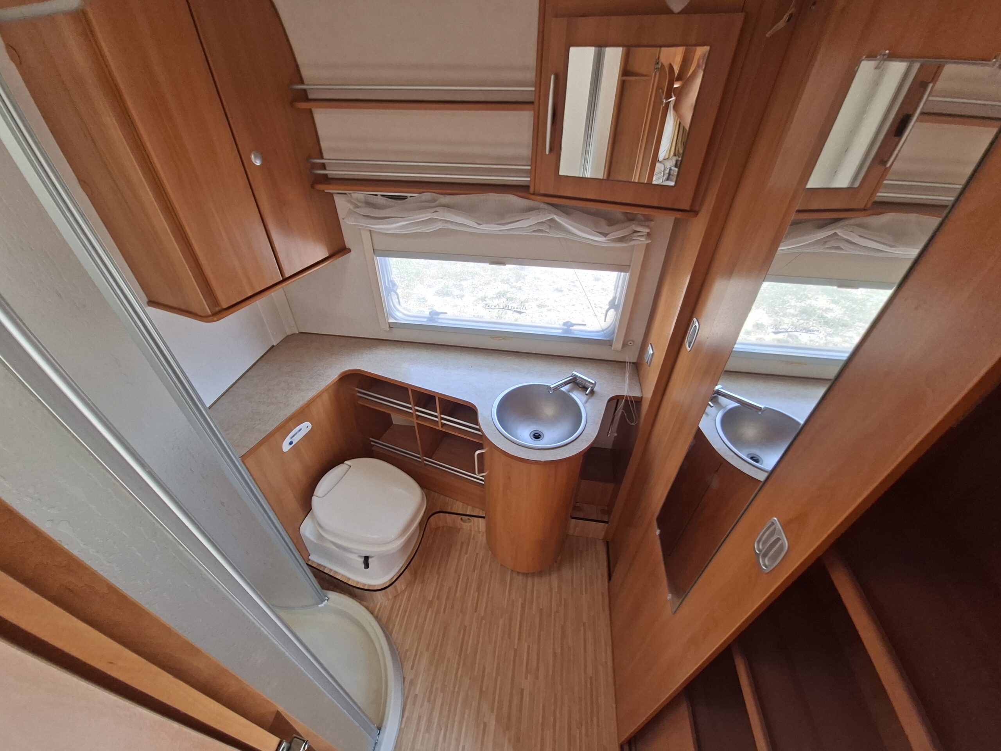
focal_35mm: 13
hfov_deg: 106.2
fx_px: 376
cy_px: 376
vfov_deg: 89.9
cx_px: 500
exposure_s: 1/120
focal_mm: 1.74
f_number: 2.2
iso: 50
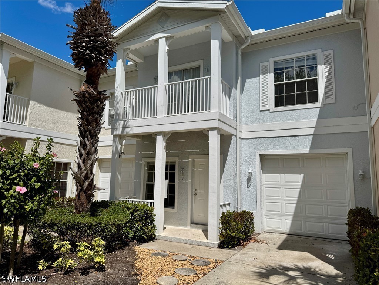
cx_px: 190
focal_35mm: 24
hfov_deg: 71.6
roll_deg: -1.1
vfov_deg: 56.8
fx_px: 263
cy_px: 142
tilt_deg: +6.3
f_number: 1.78
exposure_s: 1/12346
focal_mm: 6.76
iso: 80
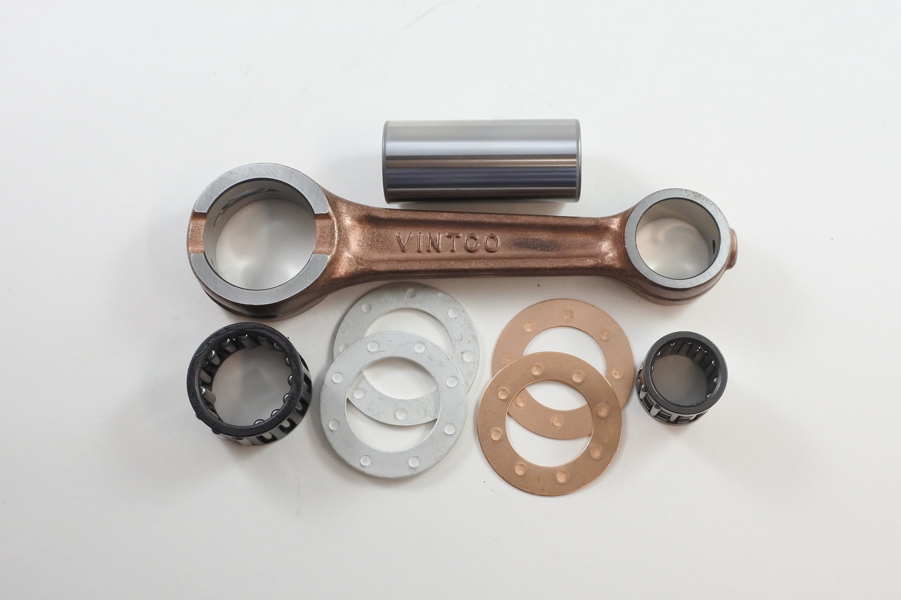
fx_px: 851
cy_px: 300
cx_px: 450
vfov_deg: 38.9
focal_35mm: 34
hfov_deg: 55.8
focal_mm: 12.6
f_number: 3.8
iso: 500
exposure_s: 1/125
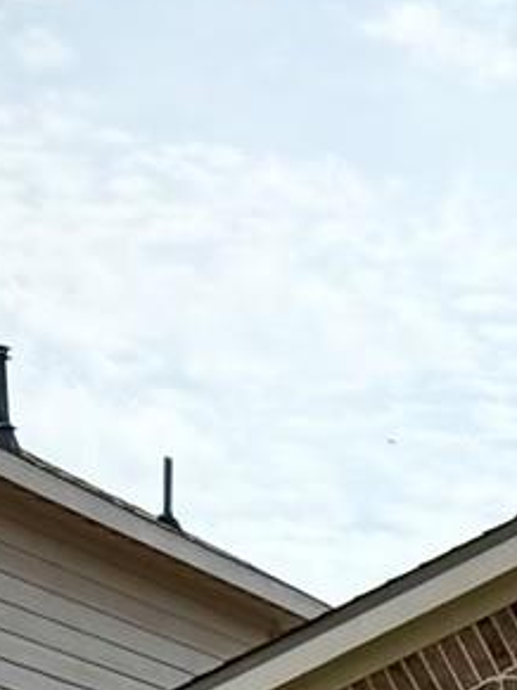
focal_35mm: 169
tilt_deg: -2.9
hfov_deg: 7.7
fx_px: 3368
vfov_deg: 10.7
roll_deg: -0.4
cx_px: 1542
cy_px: 1375
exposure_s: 1/7353
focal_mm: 6.76
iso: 80
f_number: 1.78
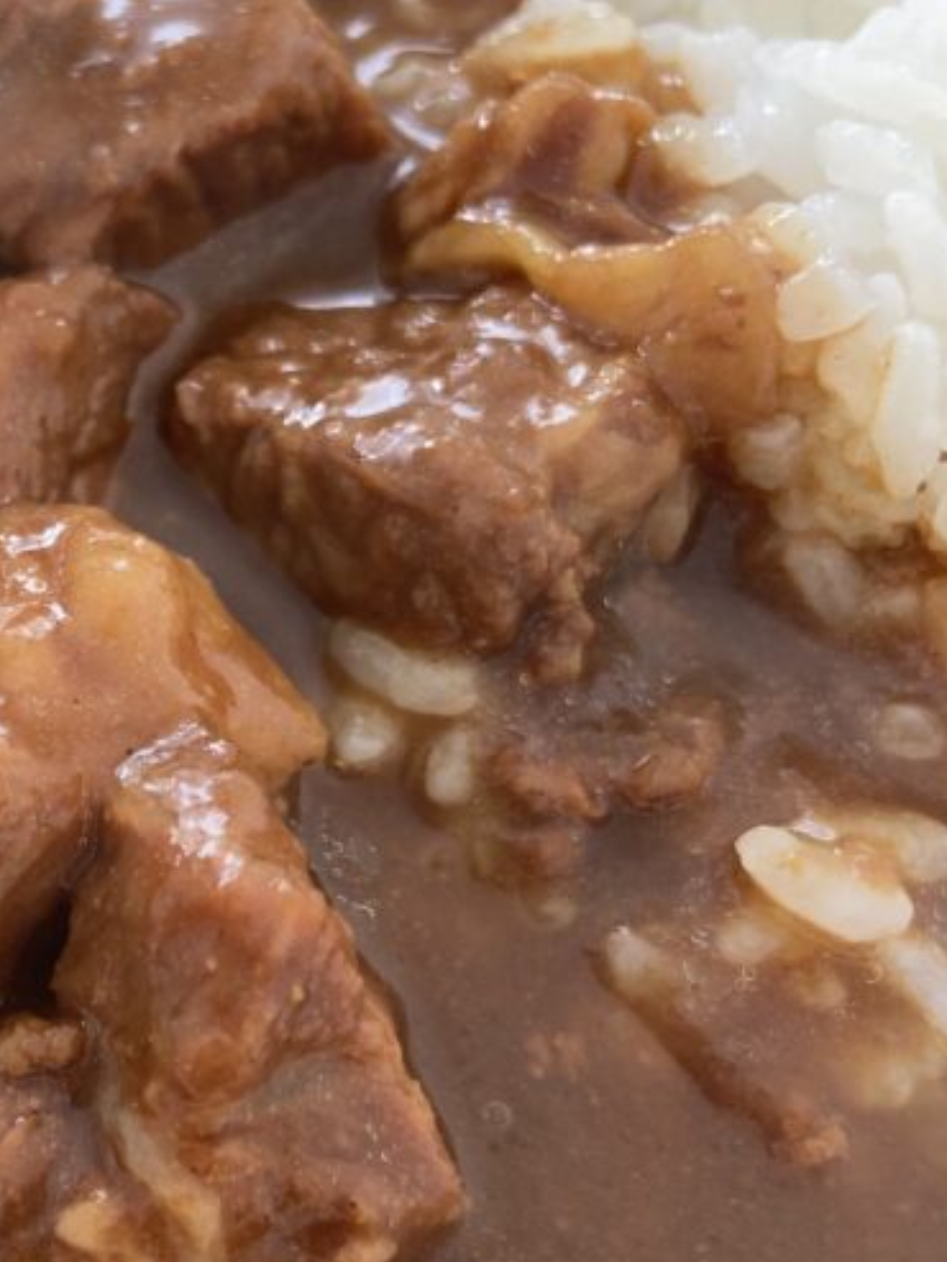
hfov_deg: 25.9
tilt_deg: -59.9
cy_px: 612
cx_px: 36
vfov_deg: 35.5
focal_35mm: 54
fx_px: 1969
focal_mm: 4.25
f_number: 1.8
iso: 100
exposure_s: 1/121
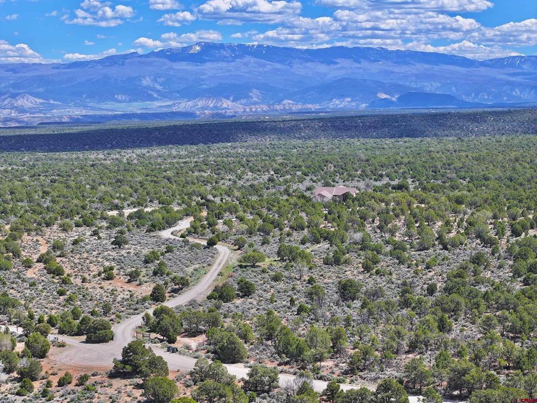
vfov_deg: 21.0
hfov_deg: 27.8
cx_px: 268
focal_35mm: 70
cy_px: 202
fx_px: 1086
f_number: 2.8
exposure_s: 1/1600
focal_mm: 19.35
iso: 190
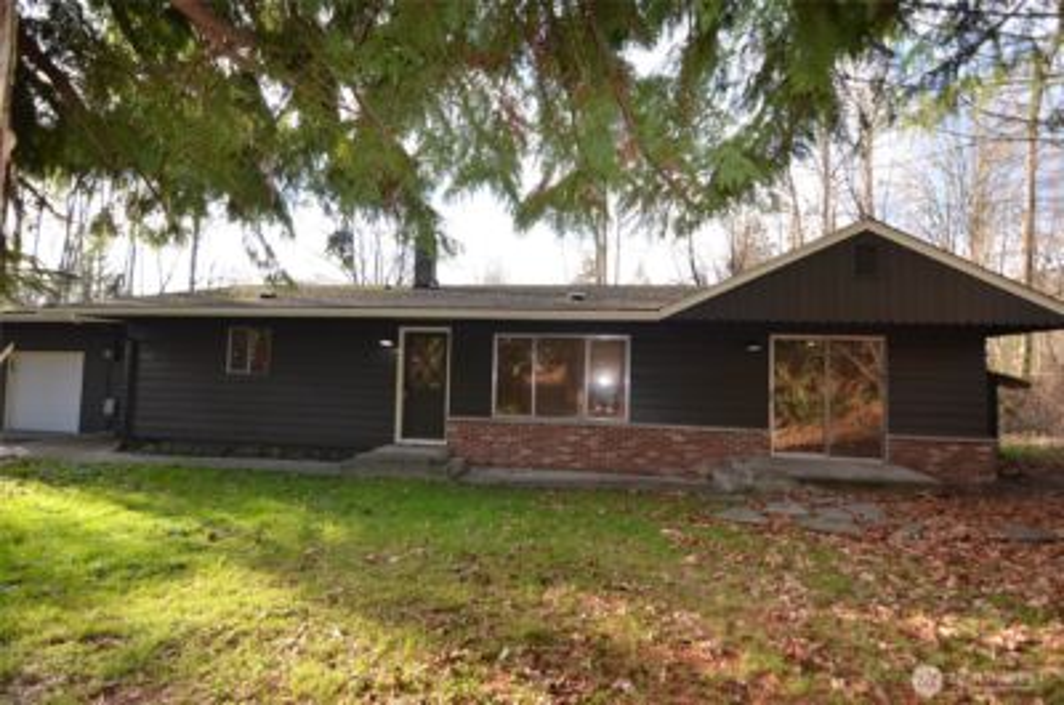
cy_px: 352
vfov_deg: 63.0
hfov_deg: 85.5
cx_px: 532
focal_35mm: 20
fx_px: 575
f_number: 2.8
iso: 100
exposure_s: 1/200
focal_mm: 13
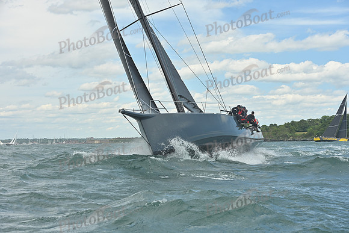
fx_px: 679
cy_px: 116
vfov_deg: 19.5
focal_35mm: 70
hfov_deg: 28.8
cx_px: 174
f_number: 7.1
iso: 250
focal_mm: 70
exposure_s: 1/1250
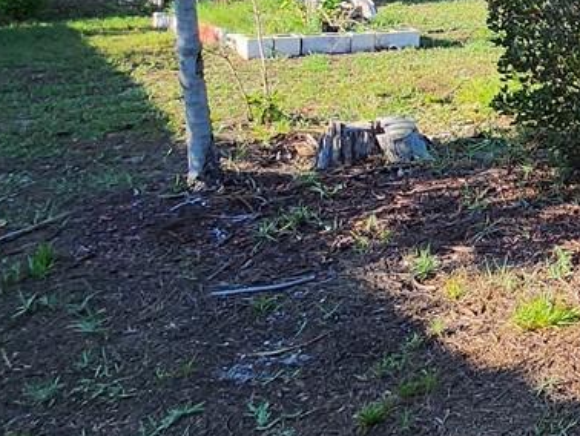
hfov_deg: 27.7
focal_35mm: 55
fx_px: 922
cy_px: -28
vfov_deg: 25.0
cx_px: 793
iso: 32
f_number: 2.2
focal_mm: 1.74
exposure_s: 1/364
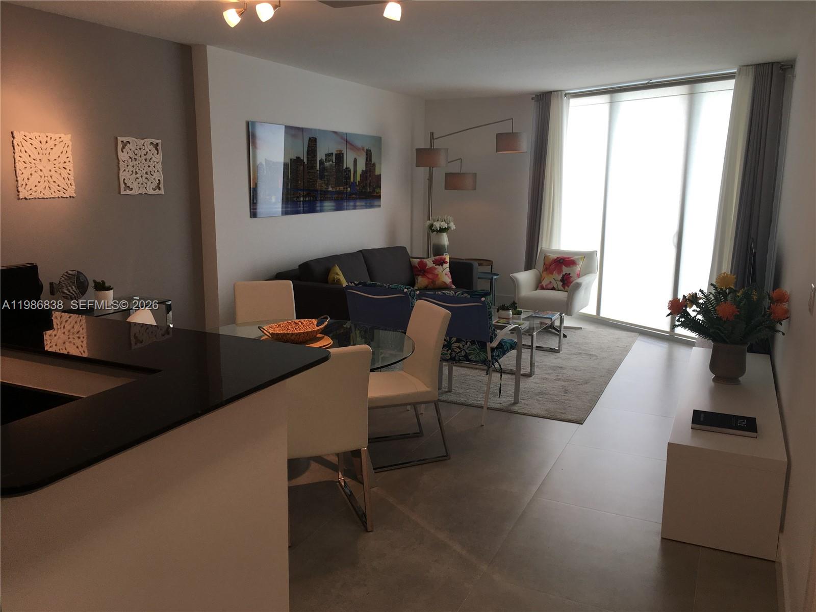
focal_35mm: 29
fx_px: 684
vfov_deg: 48.2
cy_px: 306
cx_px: 408
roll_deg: -1.3
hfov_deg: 61.7
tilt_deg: -10.8
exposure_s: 1/40
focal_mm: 4.15
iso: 32
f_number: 2.2
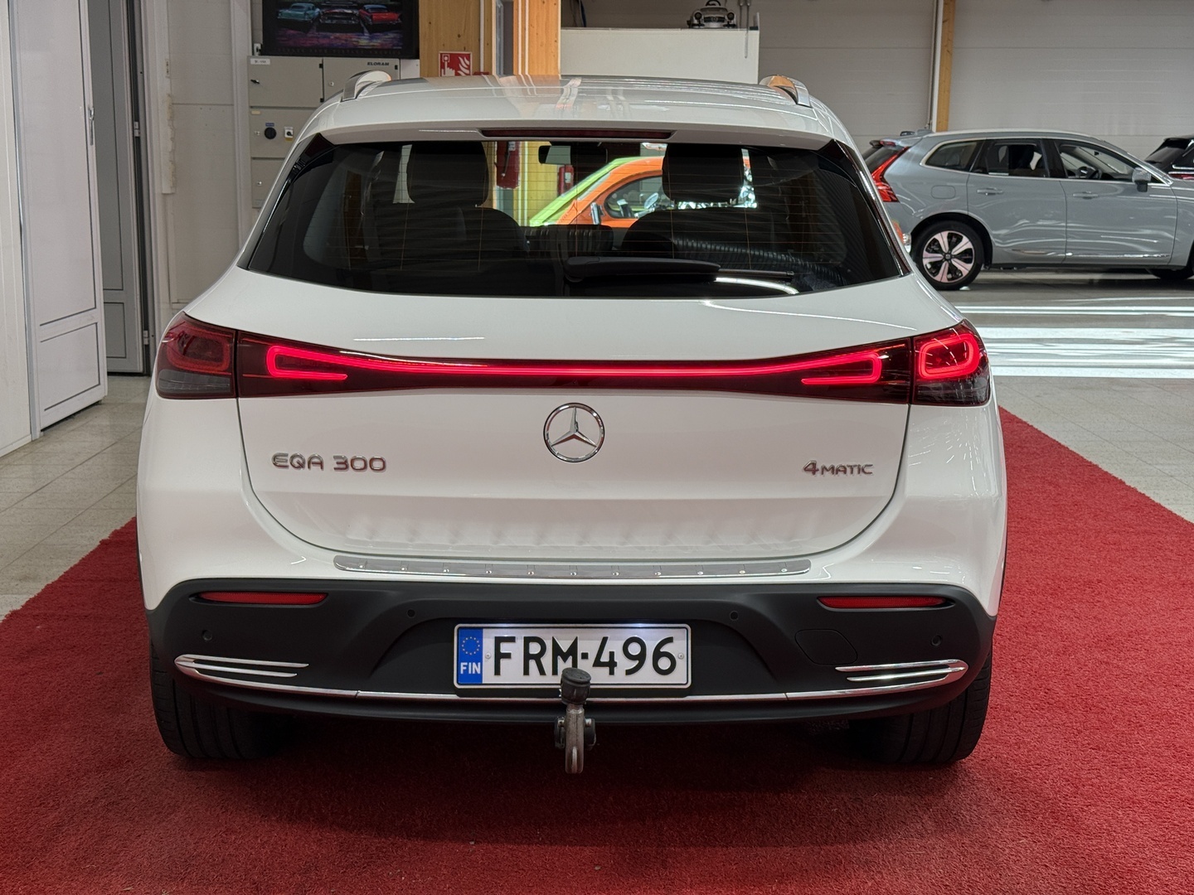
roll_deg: -1.1
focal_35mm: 48
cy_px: 448
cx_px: 597
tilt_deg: -9.4
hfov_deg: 39.7
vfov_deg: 30.3
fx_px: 1656
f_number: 1.78
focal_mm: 6.76
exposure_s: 1/120
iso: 64
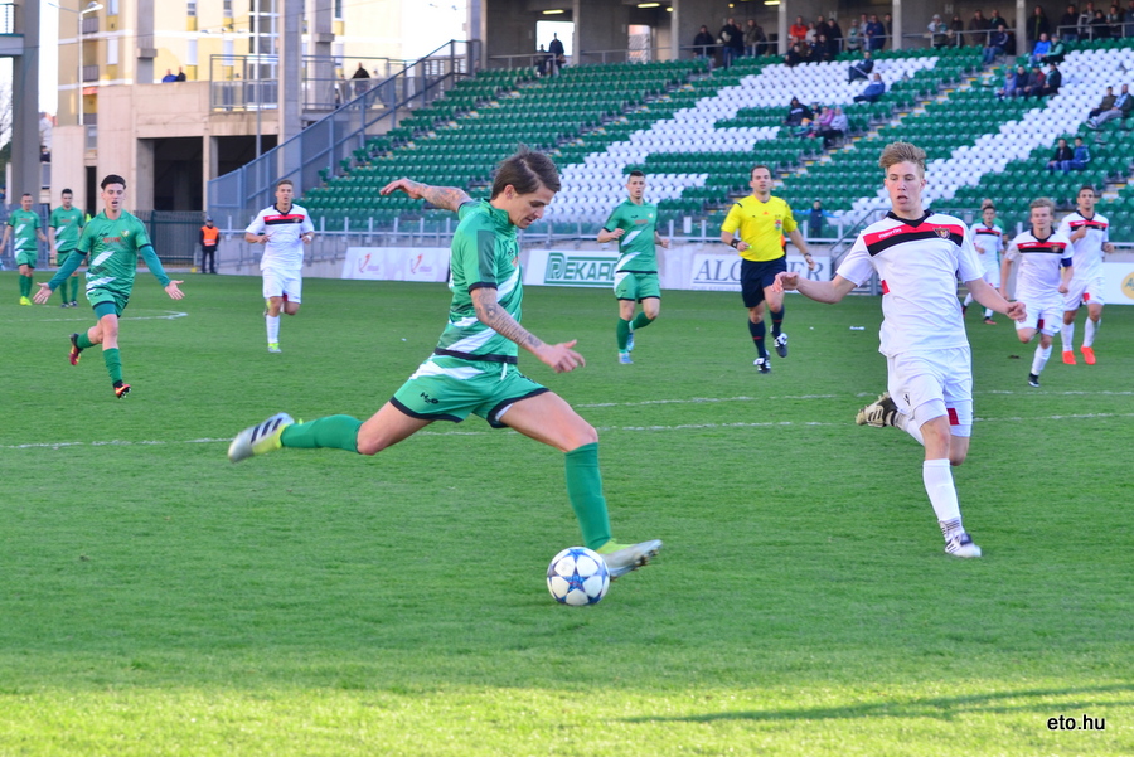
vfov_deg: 13.1
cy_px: 378
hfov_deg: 19.4
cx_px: 567
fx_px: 3309
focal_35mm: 105
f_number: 5
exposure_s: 1/400
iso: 400
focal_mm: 70
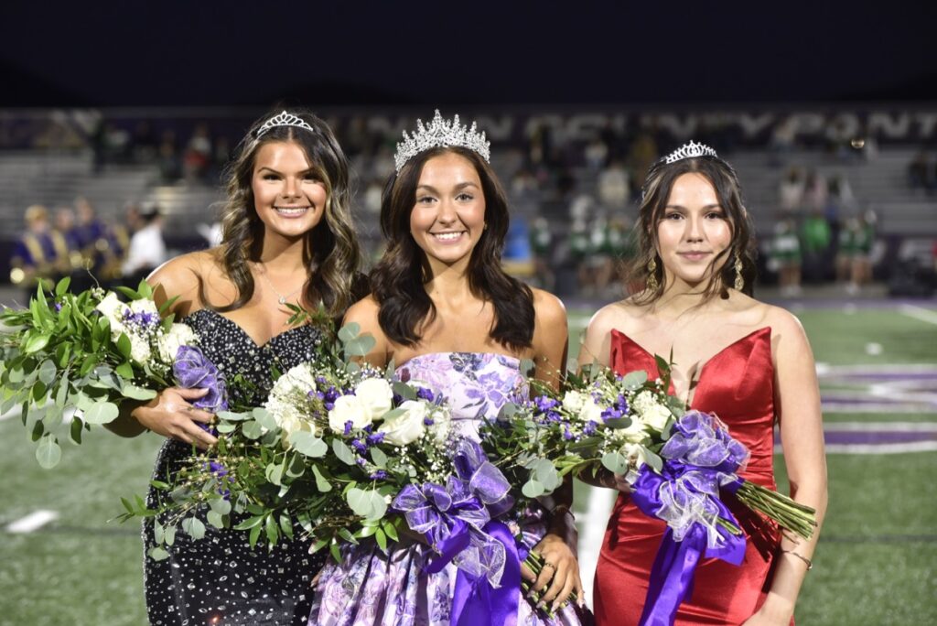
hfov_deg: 20.4
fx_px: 2604
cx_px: 468
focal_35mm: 100
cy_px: 313
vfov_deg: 13.7
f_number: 4
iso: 900
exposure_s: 1/100
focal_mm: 100
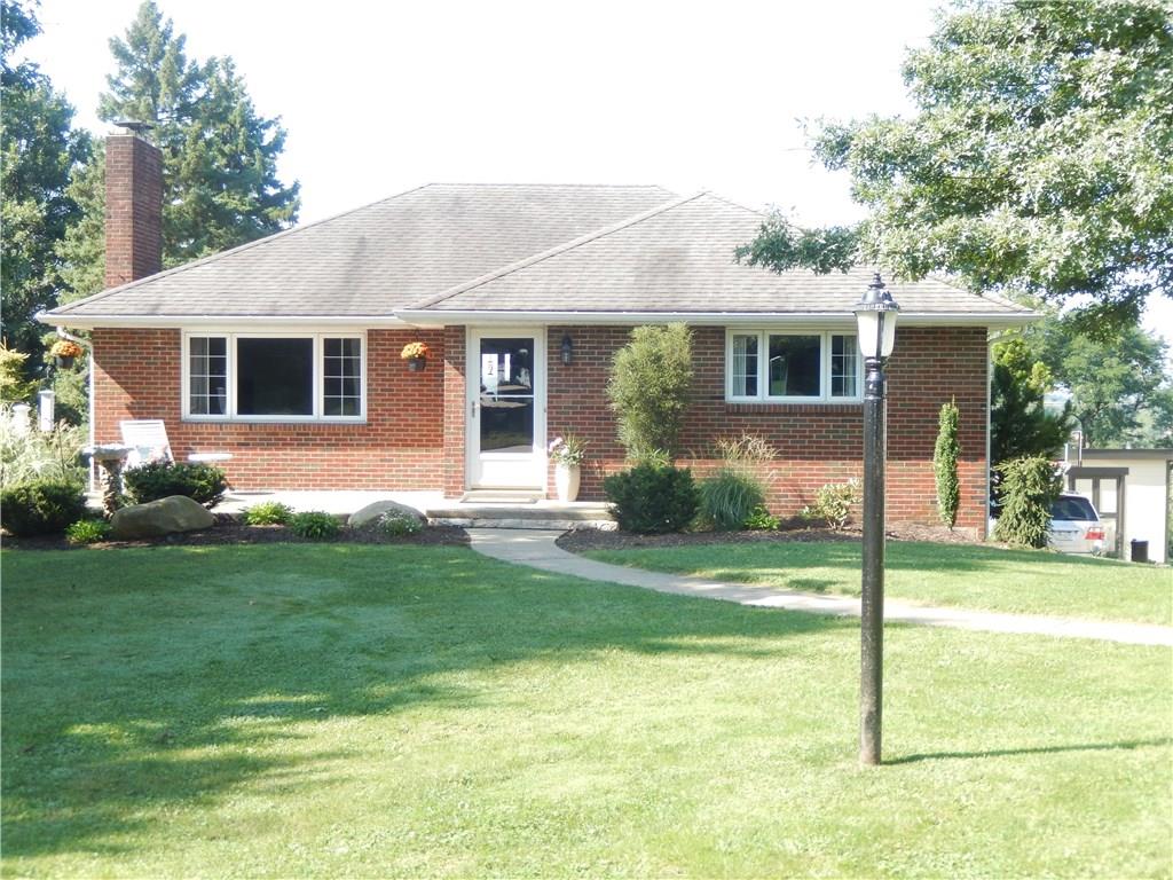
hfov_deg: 42.1
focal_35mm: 45
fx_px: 1525
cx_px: 586
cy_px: 440
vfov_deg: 32.2
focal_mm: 8.1
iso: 180
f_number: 4.3
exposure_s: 1/250
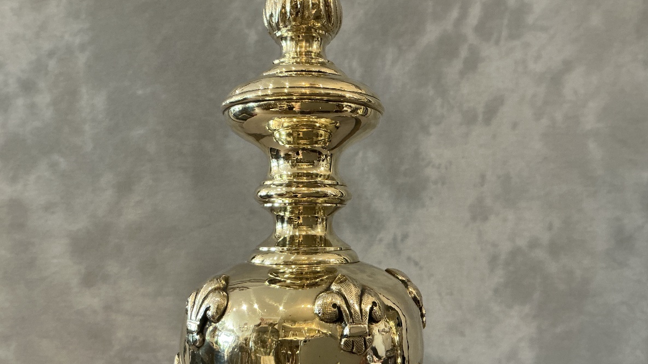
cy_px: 235
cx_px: 329
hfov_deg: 62.6
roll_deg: +0.5
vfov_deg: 37.5
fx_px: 533
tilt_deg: -2.9
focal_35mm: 31
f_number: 1.8
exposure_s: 1/50
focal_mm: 3
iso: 250
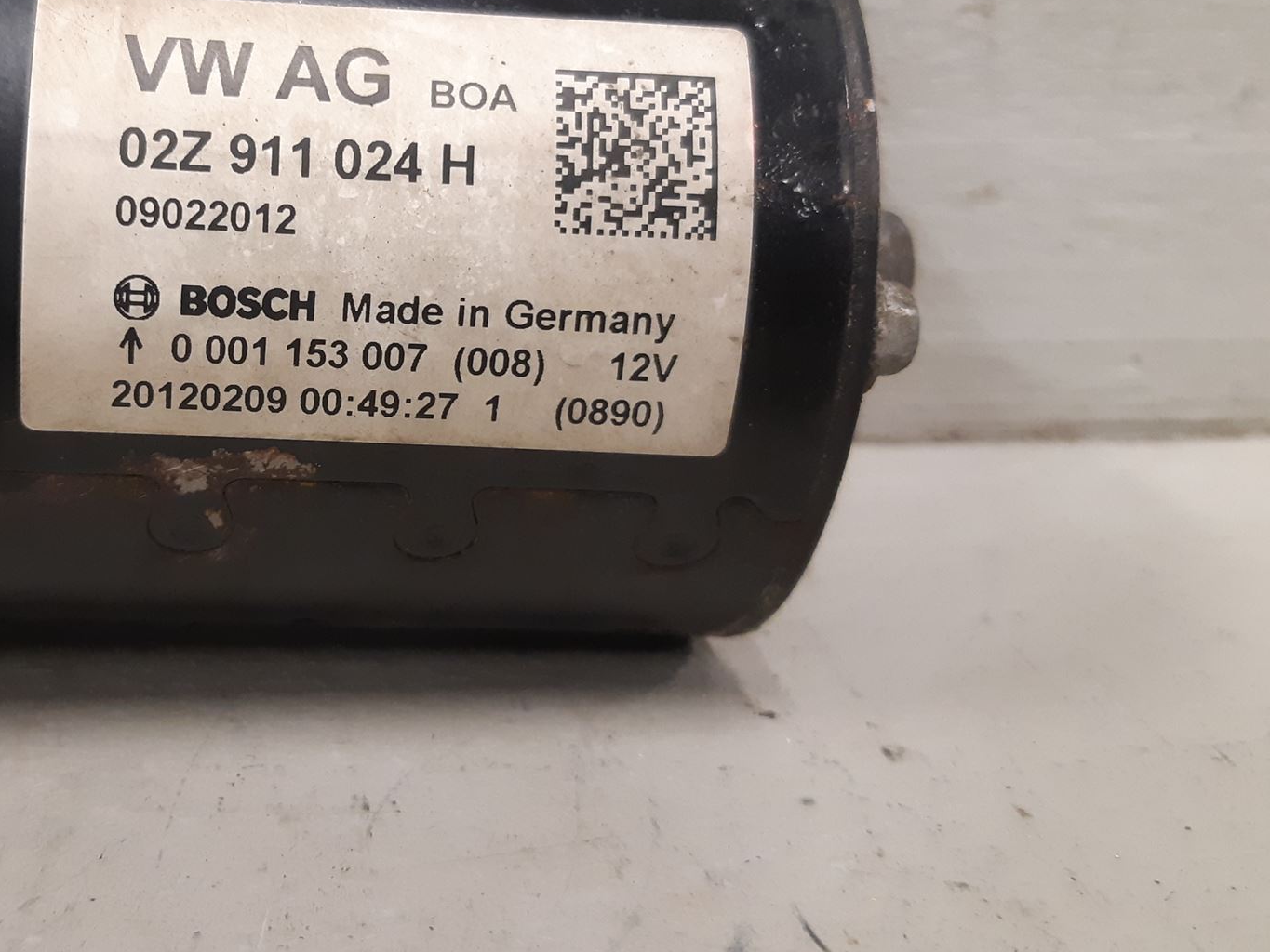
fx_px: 1431
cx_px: 325
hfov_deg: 46.2
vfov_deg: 36.6
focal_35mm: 39
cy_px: 343
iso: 200
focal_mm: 3.93
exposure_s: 1/50
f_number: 1.7
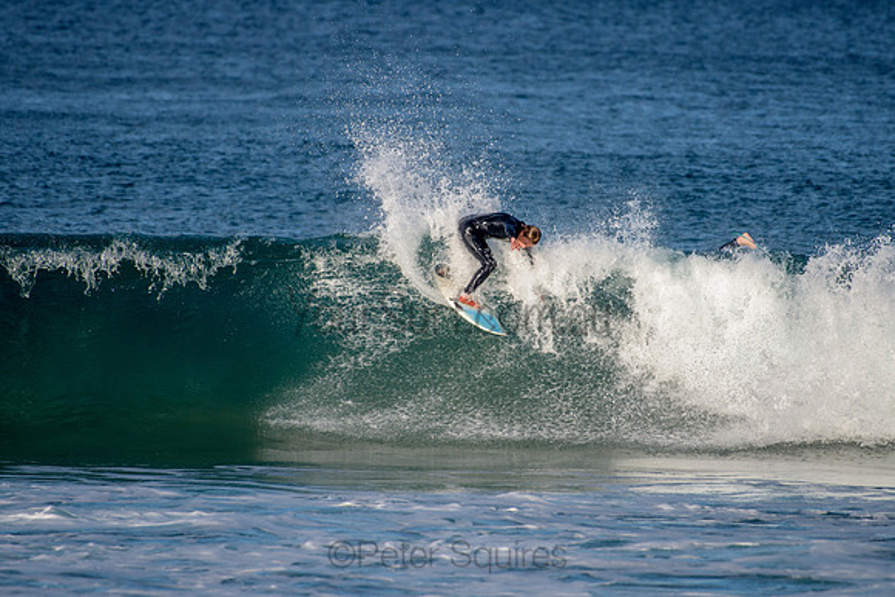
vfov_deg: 2.2
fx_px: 15250
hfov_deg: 3.4
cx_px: 460
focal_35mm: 613
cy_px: 290
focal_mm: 500
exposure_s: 1/2000
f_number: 5.6
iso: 140
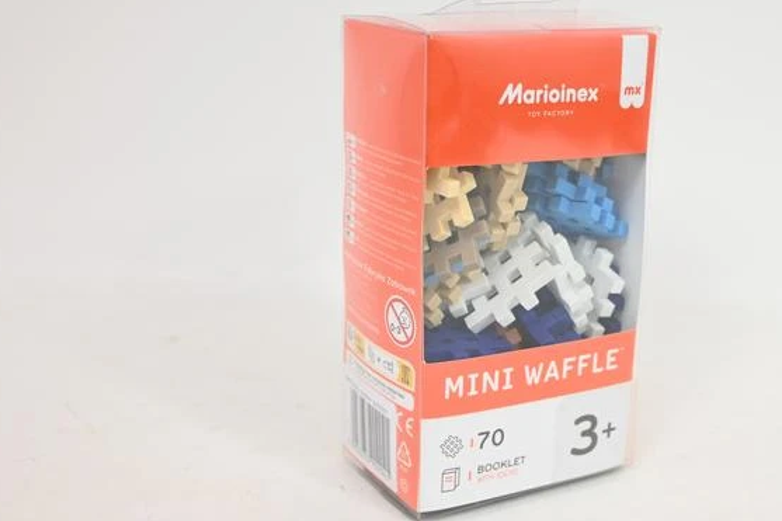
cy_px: 254
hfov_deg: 37.1
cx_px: 496
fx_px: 1158
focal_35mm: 53
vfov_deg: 25.4
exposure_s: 1/125
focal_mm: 27.5
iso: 400
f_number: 4.5
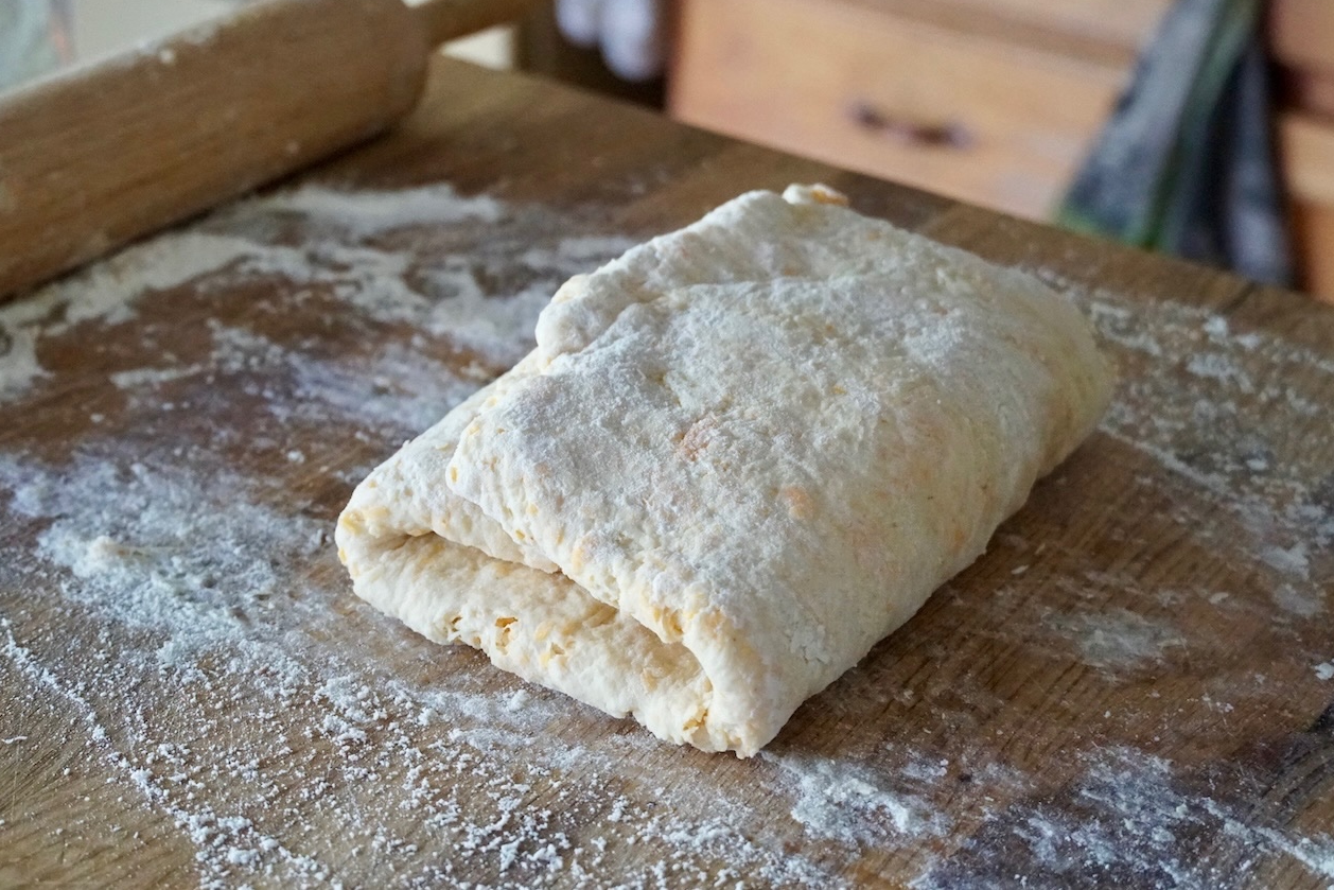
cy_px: 439
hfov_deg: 34.5
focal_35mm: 58
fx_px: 2149
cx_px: 666
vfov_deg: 23.4
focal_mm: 38
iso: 5000
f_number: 4.5
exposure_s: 1/160
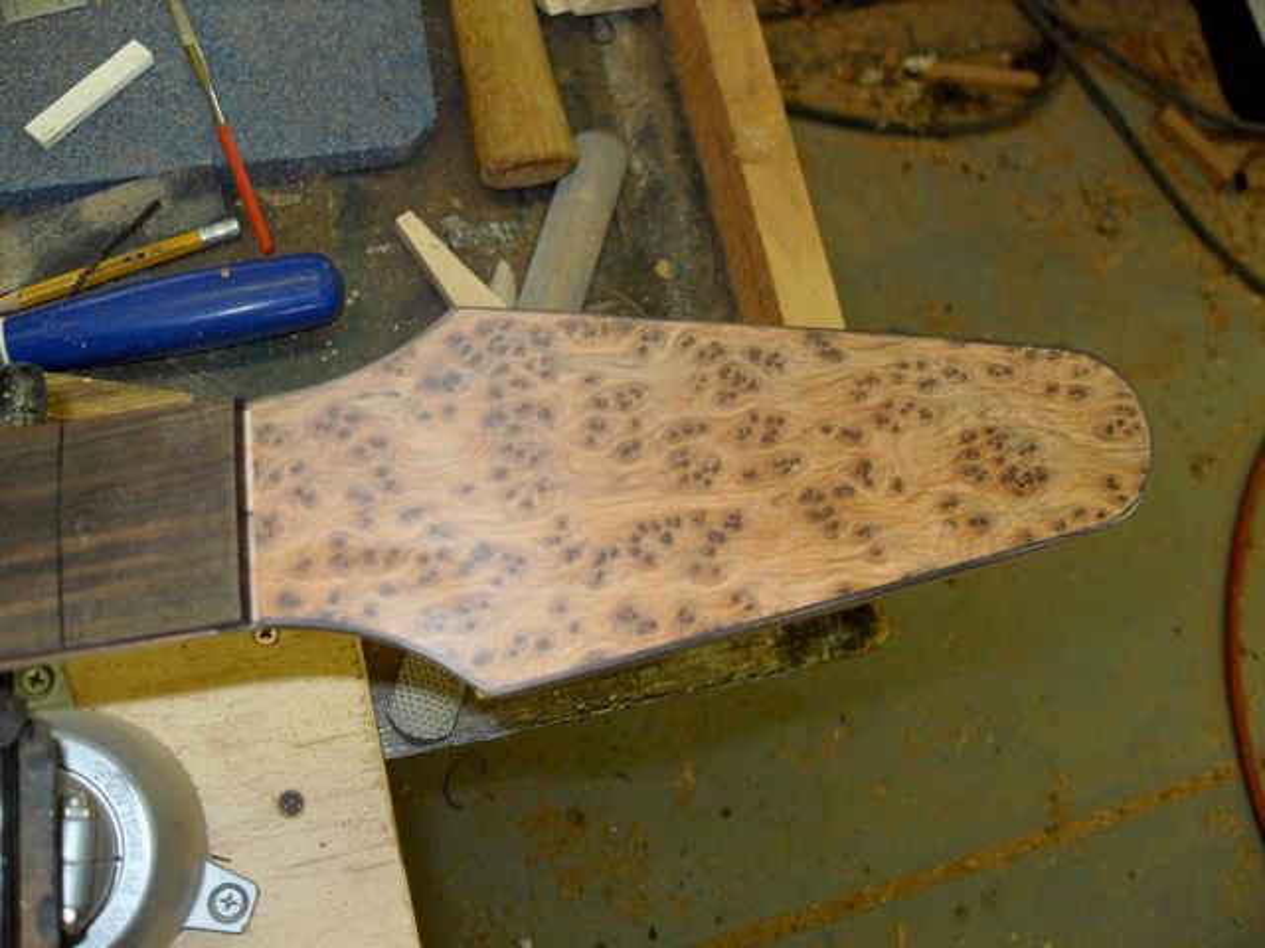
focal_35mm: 35
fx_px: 1279
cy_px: 474
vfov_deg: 40.7
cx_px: 632
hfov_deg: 52.6
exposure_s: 1/45
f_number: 2.8
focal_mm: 6.3
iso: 100
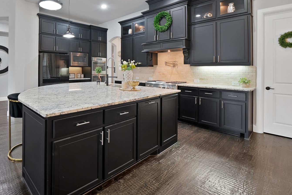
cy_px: 67
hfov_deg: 87.4
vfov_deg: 65.9
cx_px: 102
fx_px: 146
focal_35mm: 18
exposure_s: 1
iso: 640
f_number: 9
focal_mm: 12
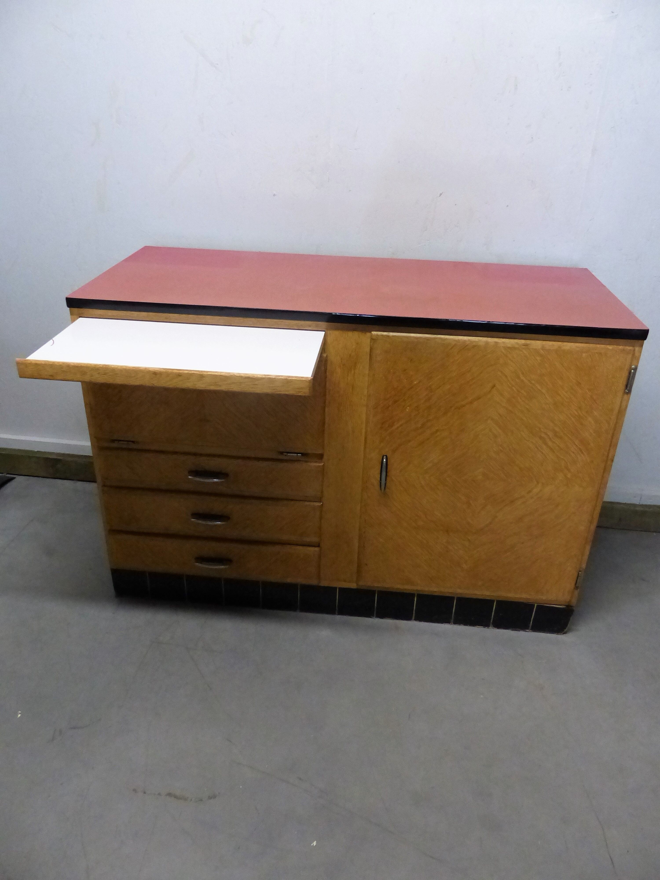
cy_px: 440
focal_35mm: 26
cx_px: 330
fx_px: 661
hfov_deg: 53.1
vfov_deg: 67.3
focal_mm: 4.5
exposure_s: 1/50
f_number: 2.8
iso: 800
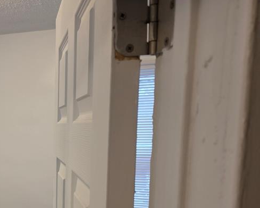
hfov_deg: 36.4
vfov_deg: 31.1
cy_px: 174
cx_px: 13
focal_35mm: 47
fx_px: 362
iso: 320
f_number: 1.7
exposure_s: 1/120
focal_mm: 6.3
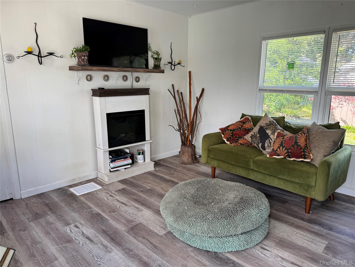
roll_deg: -0.3
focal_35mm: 24
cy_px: 134
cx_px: 178
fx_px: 246
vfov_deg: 56.8
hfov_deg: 71.6
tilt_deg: -12.4
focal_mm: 6.76
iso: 64
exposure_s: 1/121
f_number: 1.78
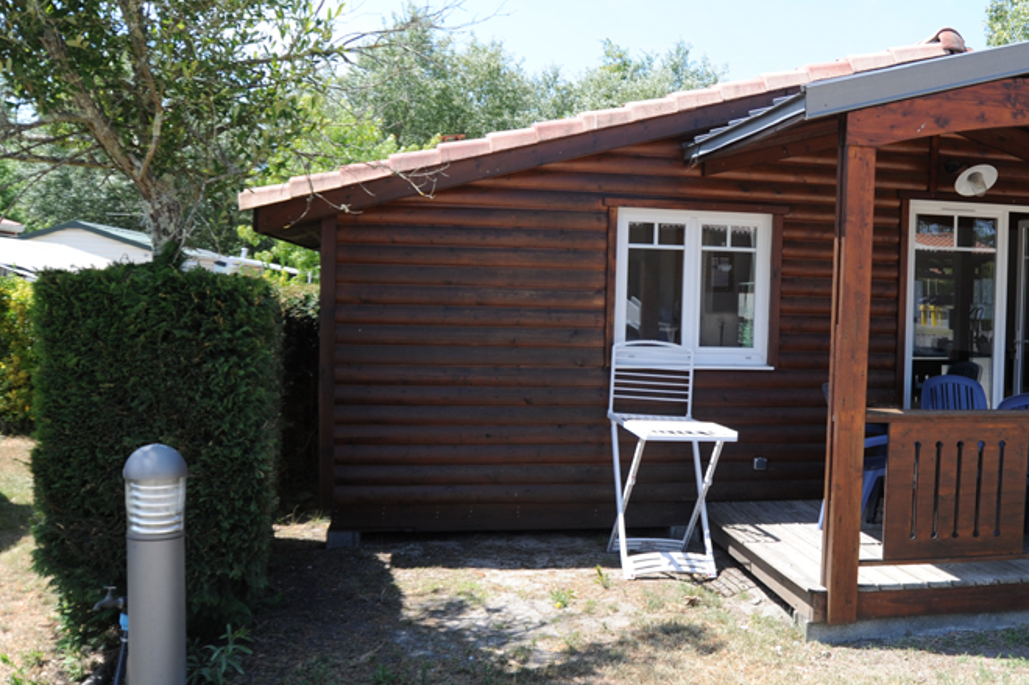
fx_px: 1114
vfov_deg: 34.2
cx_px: 719
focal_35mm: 39
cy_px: 344
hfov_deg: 48.4
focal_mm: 24
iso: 200
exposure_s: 1/500
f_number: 4.5
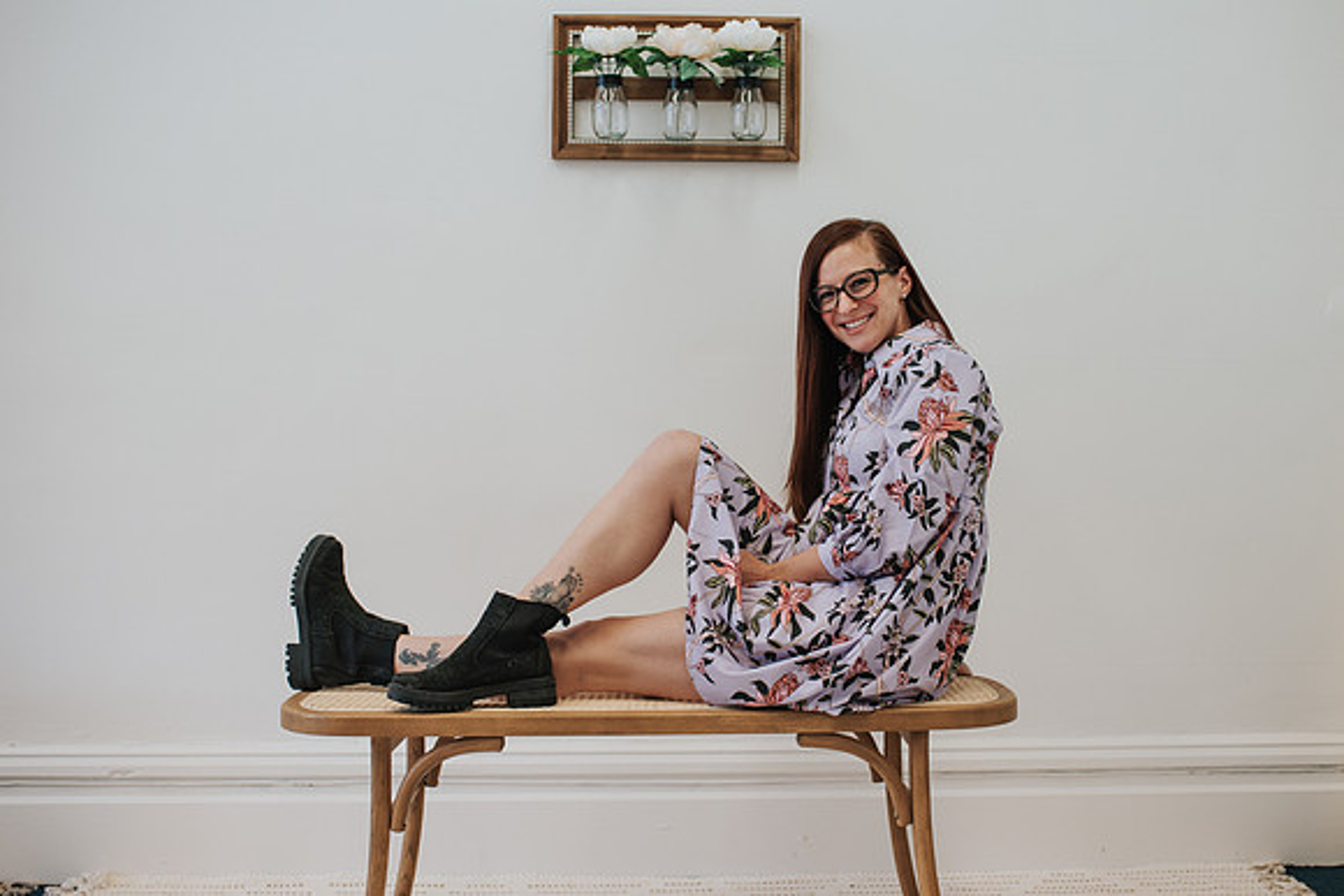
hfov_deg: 47.7
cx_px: 763
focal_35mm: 41
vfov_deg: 32.9
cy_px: 449
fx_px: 1517
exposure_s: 1/200
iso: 360
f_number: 2.8
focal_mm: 35
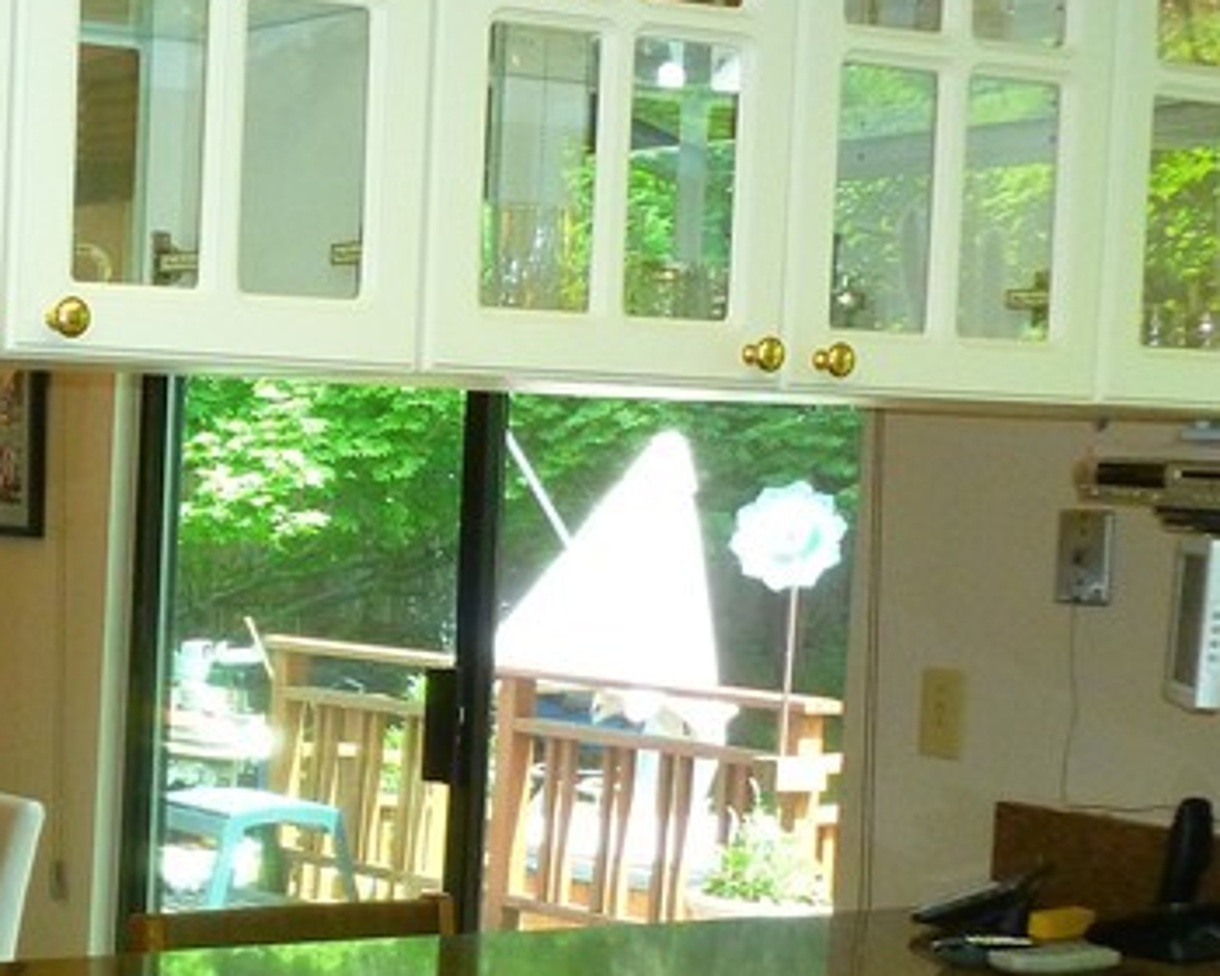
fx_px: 2889
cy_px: 680
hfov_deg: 22.0
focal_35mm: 80
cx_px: -268
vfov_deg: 19.1
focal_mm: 5
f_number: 3.3
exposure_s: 1/60
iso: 200
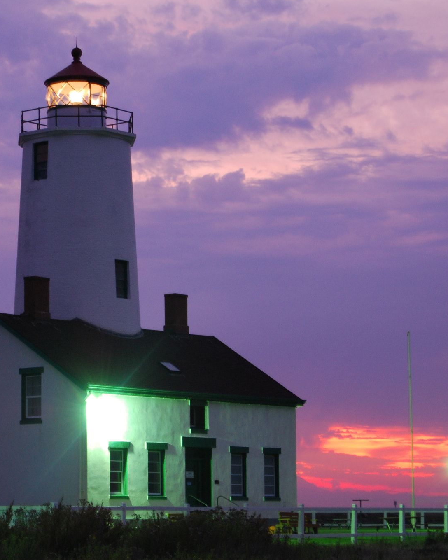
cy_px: 280
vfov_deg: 16.5
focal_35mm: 117
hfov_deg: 13.1
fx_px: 1934
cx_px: 48
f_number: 5.6
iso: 400
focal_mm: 55
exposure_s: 1.6
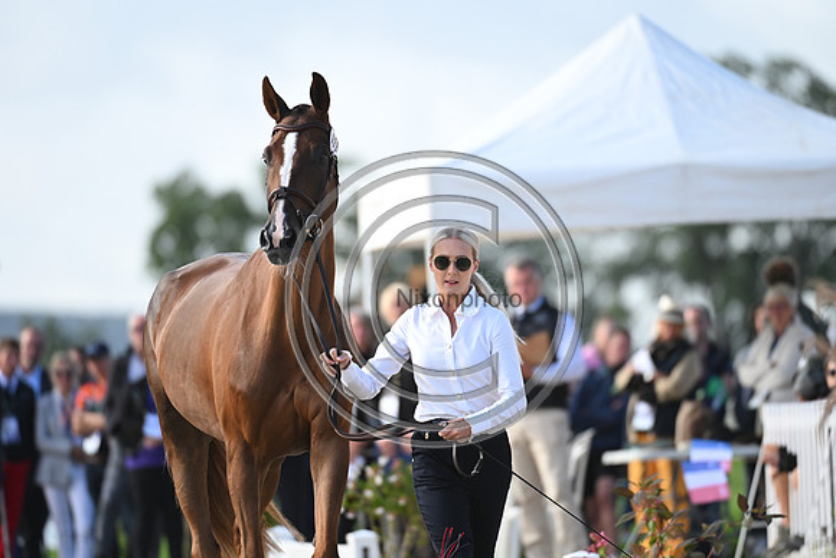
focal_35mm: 400
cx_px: 418
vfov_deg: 3.4
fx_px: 9291
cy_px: 279
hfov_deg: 5.2
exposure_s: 1/1600
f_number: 5
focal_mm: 400
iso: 900
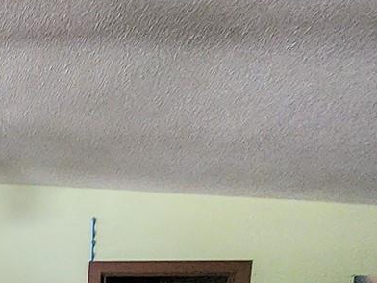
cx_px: -128
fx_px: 577
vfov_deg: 22.5
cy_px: 427
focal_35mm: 53
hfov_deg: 28.7
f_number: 2.2
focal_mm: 2.2
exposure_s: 1/24
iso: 1000
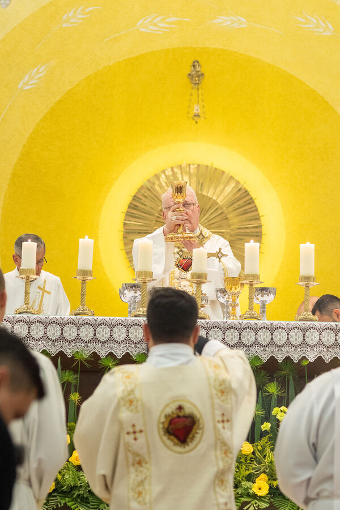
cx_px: 170
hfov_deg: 10.8
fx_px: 1799
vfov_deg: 16.1
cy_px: 255
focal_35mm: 127
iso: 2500
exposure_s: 1/200
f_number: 3.2
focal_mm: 85
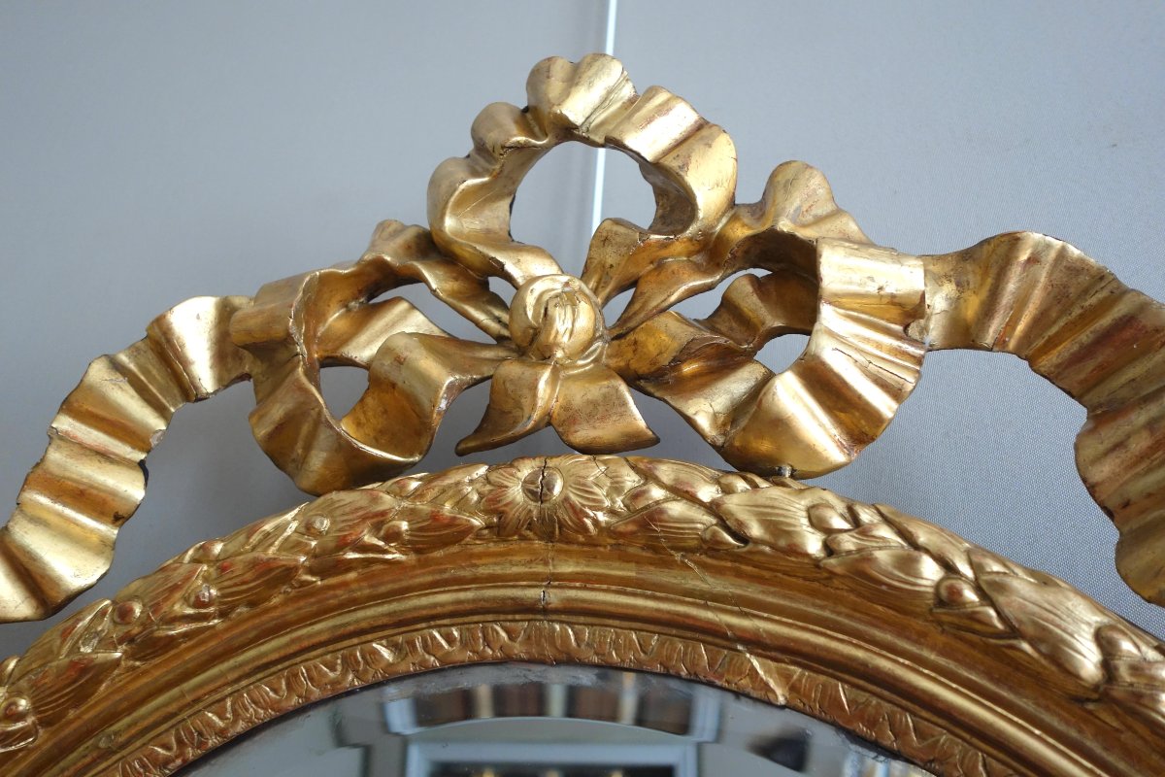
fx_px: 1035
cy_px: 388
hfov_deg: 58.7
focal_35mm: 32
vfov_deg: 41.1
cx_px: 582
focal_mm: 11.89
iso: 640
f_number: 2.2
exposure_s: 1/40
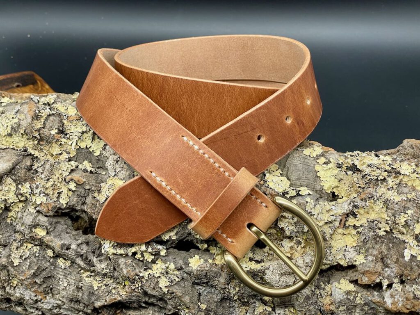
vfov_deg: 28.0
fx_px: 631
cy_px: 158
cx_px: 210
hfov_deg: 36.8
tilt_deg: -50.9
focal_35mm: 52
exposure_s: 1/99
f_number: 2
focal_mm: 6
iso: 50
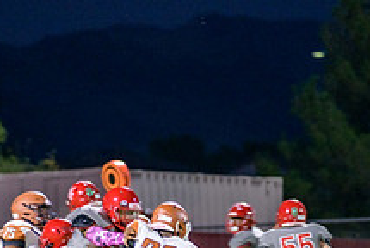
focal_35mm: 539
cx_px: 129
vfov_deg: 2.6
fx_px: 5547
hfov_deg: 3.8
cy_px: 278
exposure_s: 1/250
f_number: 2.8
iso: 1600
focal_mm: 200
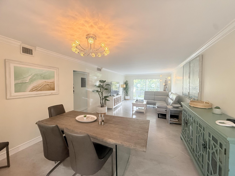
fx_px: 95
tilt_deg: -1.8
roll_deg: -0.2
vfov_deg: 85.7
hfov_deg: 102.1
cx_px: 118
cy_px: 88
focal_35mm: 14
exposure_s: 1/60
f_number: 2.2
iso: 200
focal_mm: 2.22
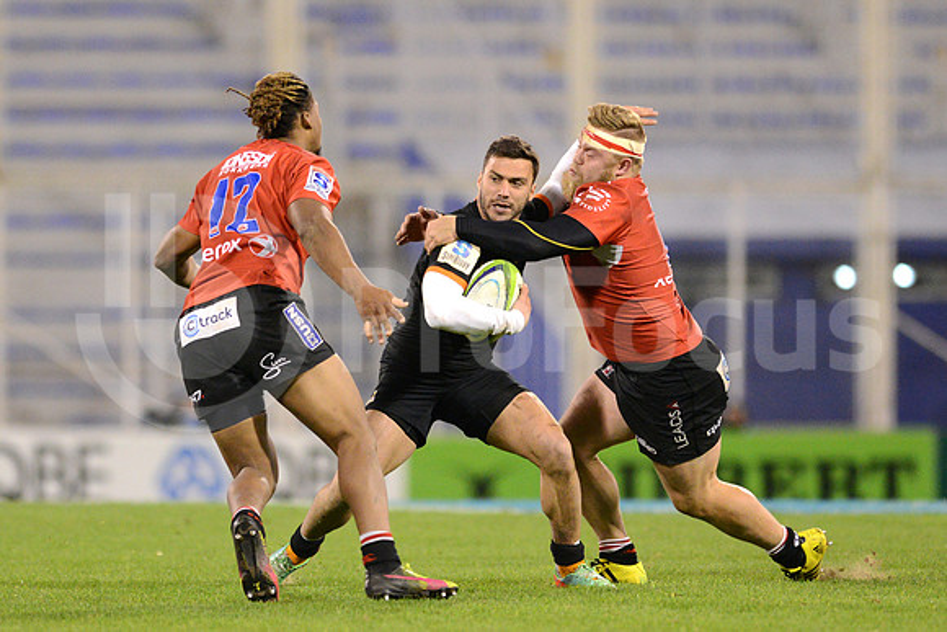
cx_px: 474
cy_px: 316
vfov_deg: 4.6
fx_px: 7893
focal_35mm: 300
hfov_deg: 6.9
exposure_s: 1/1250
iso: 4500
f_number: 2.8
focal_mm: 300
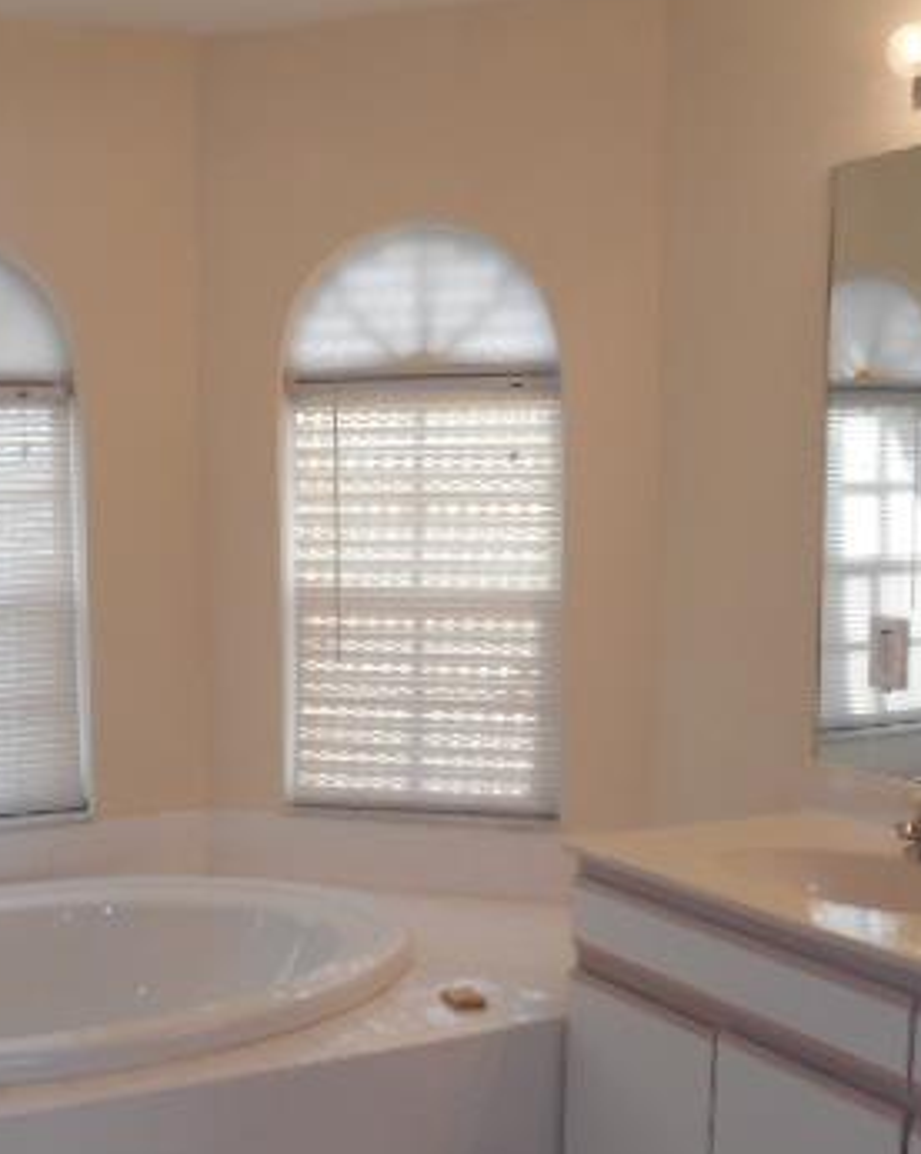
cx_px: 214
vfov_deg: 39.3
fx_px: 1604
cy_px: 714
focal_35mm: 47
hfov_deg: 31.4
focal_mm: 4.7
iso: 80
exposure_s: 1/40
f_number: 3.4
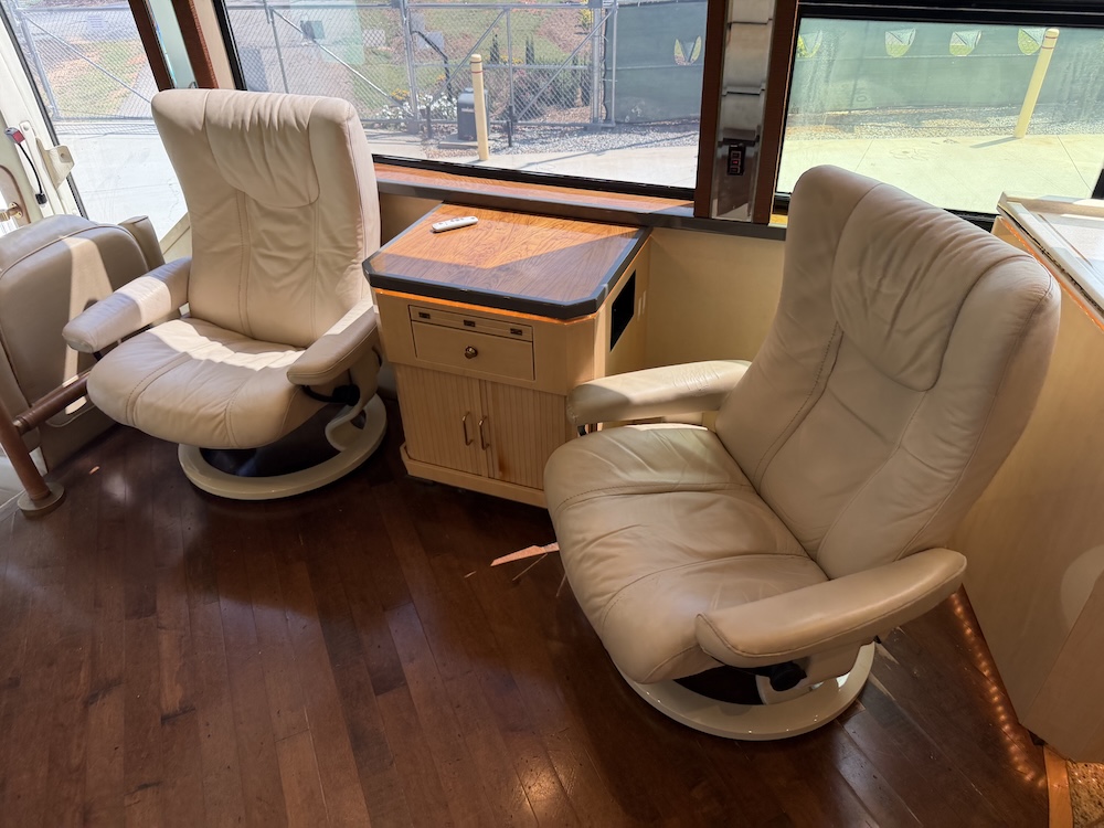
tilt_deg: -30.4
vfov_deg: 56.8
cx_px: 552
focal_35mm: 24
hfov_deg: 71.6
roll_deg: +3.9
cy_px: 414
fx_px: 765
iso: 160
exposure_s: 1/123
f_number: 1.78
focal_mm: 6.76
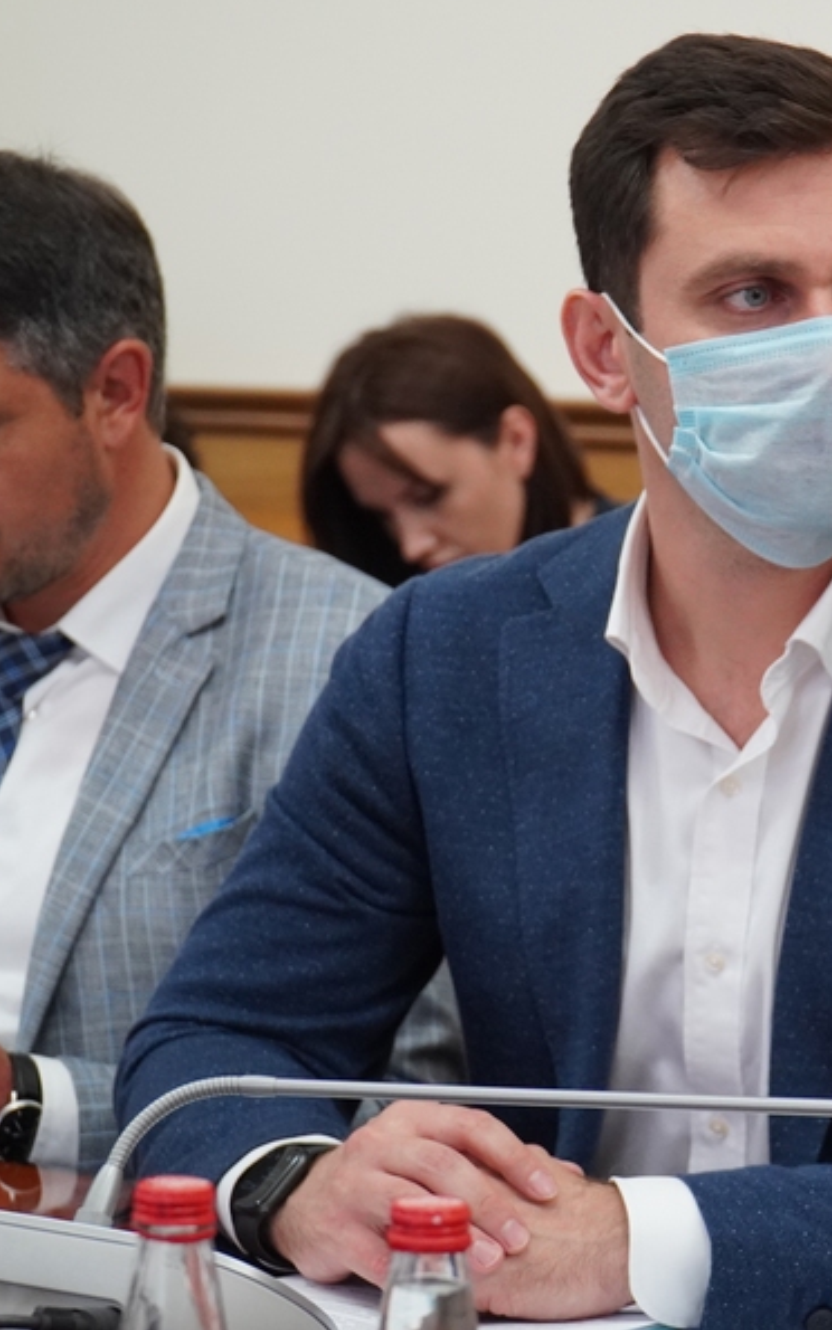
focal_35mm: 111
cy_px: 662
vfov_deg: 18.8
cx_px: 758
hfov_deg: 11.7
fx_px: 4026
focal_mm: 48
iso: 2000
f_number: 4
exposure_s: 1/160
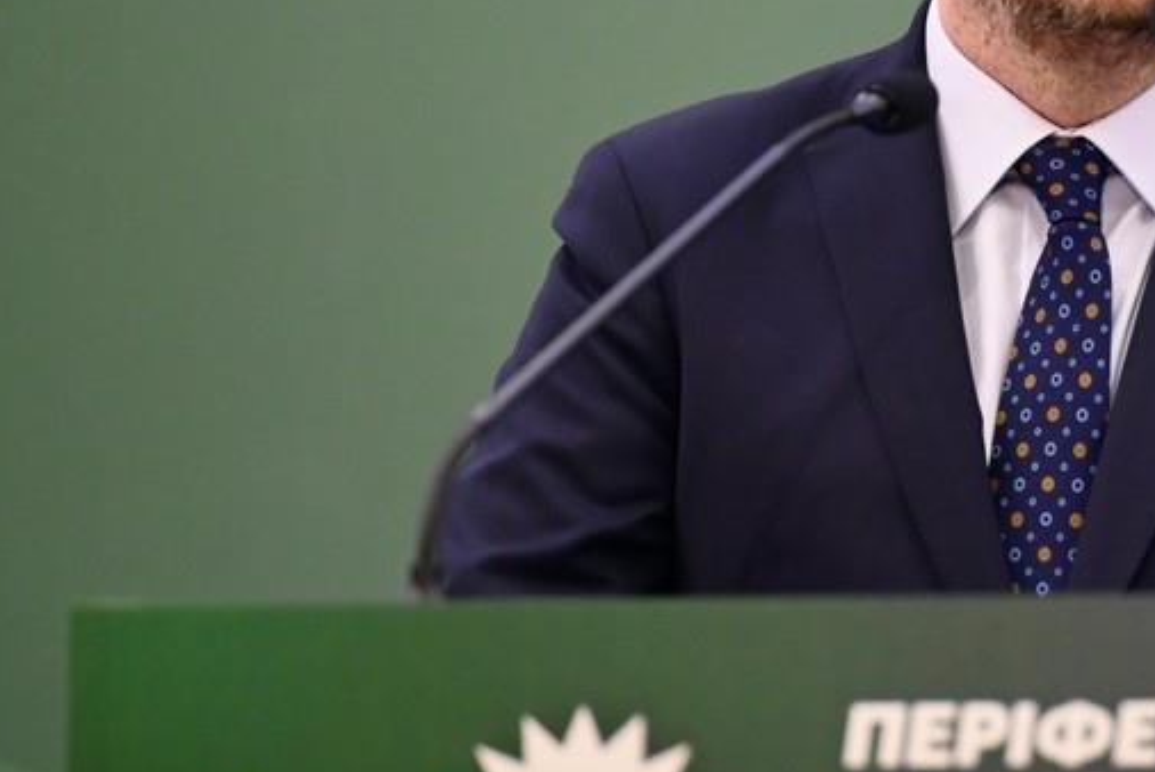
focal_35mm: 356
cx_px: 1128
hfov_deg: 5.8
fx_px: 11428
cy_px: 284
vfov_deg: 3.9
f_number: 2.8
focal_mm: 150
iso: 1800
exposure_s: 1/250
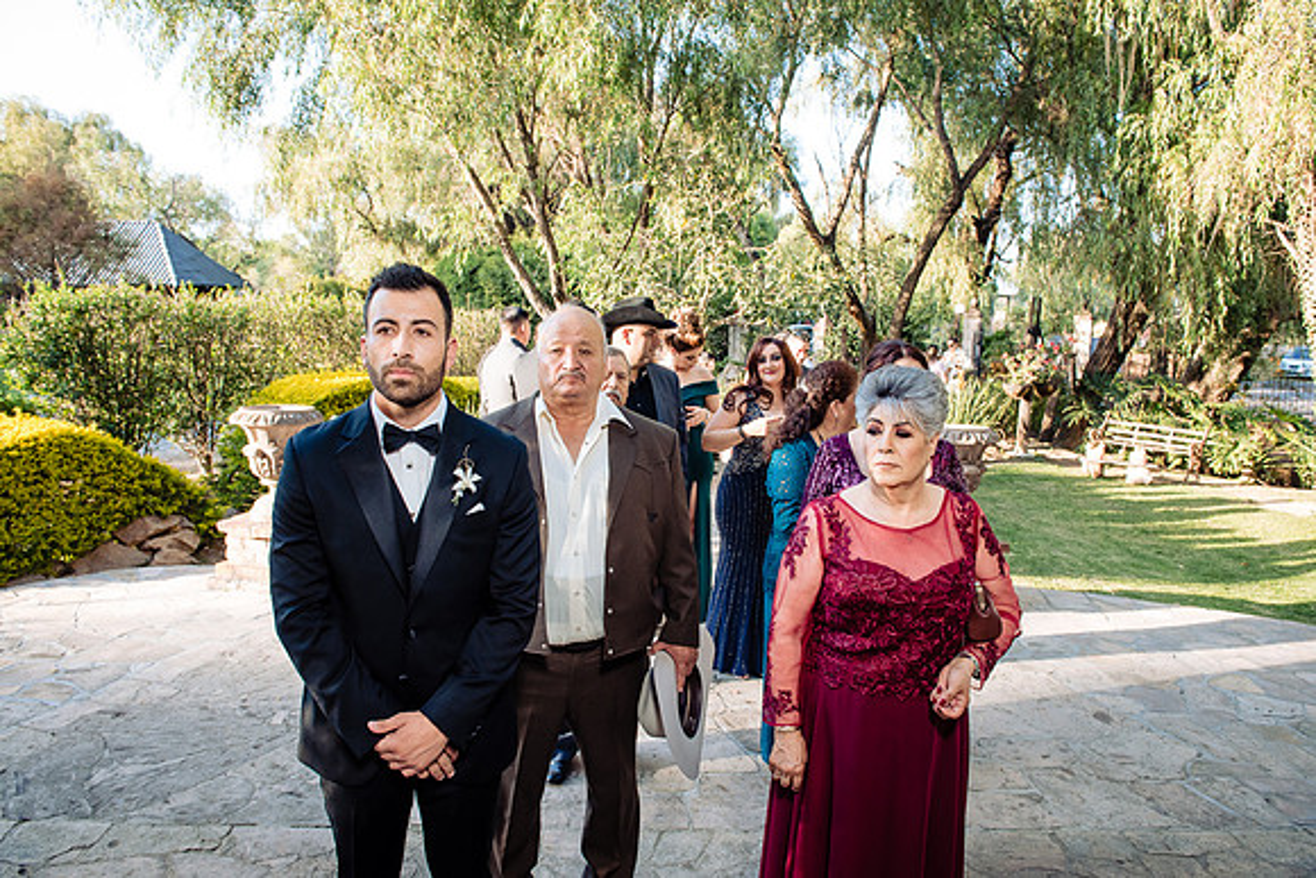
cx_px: 658
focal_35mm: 24
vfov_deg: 53.2
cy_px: 439
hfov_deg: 73.7
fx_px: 877
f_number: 6.3
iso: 800
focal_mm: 24
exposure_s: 1/200
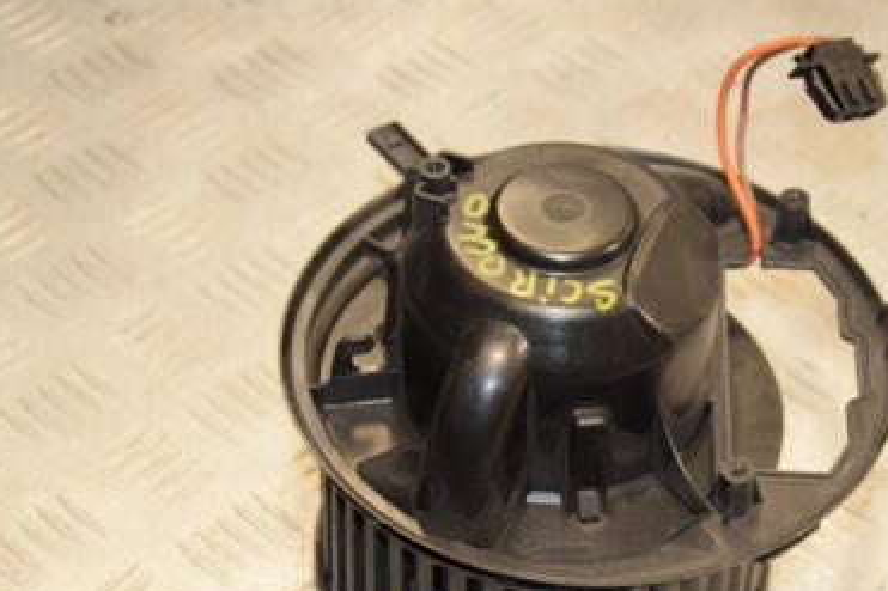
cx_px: 555
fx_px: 2515
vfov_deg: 13.4
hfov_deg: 20.0
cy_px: 414
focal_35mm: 102
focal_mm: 42
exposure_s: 1/200
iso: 800
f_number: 5.6
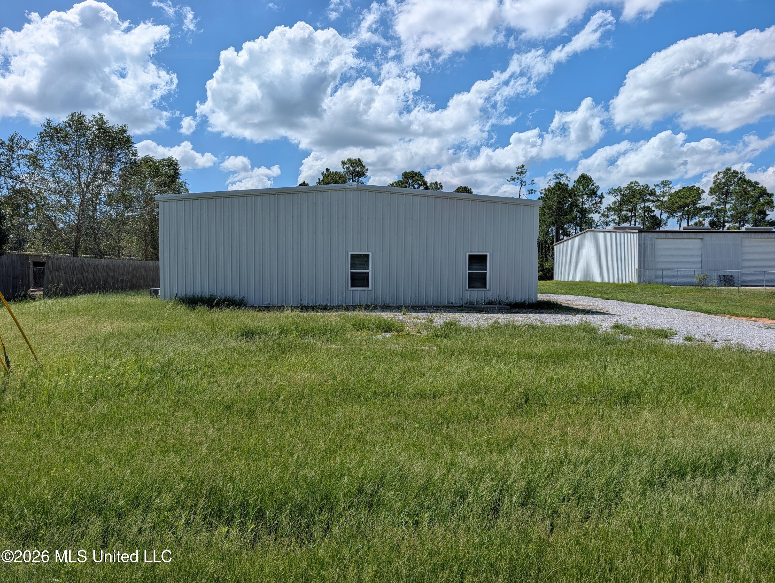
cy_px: 292
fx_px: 538
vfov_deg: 56.9
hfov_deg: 71.5
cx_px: 388
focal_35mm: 24
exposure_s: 1/2193
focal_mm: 6.9
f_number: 1.68
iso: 21
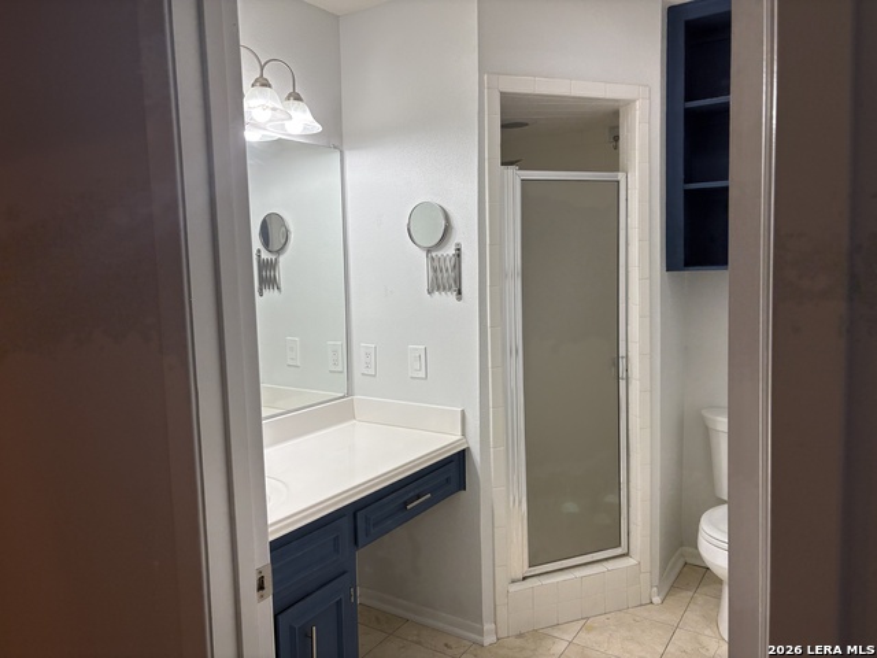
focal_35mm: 26
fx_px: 659
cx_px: 438
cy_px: 329
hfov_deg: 67.3
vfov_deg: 53.1
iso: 40
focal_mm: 5.96
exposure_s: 1/120
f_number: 1.6
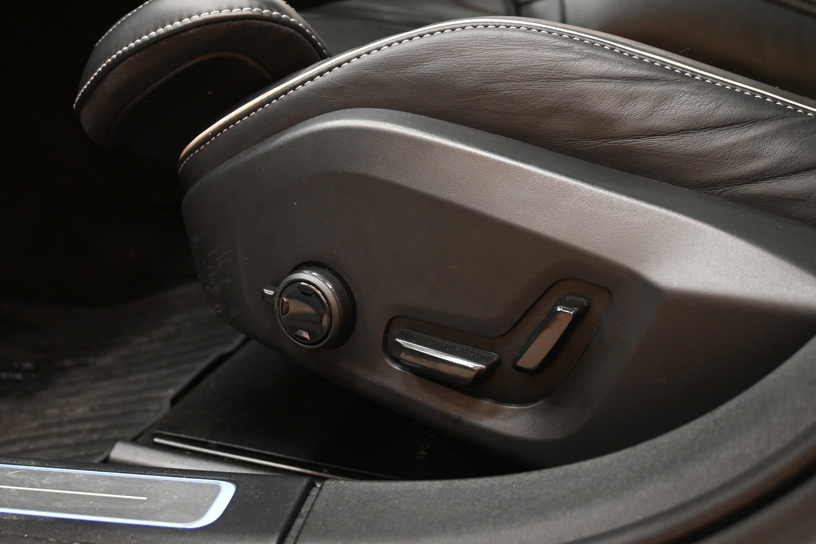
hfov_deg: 43.0
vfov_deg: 29.4
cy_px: 272
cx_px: 408
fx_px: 1037
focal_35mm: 46
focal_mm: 30.5
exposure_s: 1/50
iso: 3200
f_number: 4.8
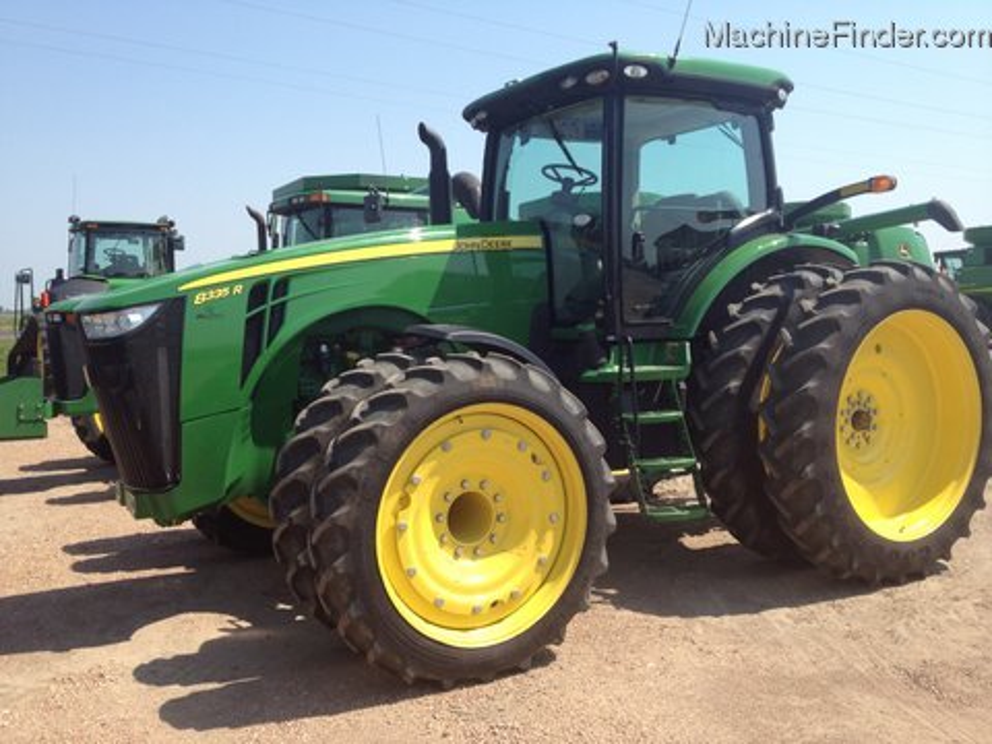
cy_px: 372
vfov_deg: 40.7
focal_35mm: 35
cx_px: 496
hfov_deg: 52.6
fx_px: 1003
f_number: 2.4
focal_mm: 4.28
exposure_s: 1/1126
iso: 64
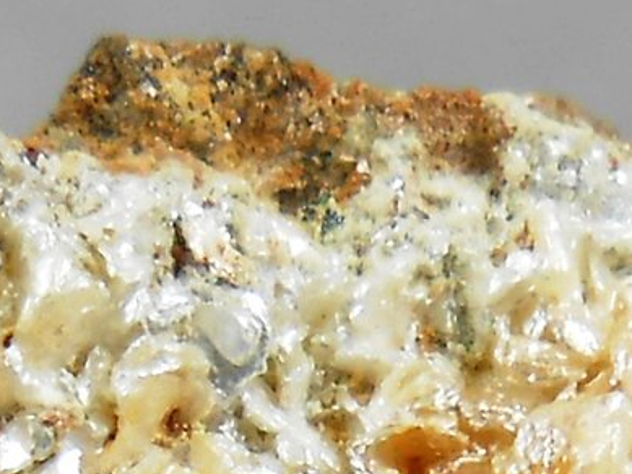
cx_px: 177
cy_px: 661
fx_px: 1954
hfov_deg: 18.3
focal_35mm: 107
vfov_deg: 13.2
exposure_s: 1/80
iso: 80
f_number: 3.5
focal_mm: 4.6
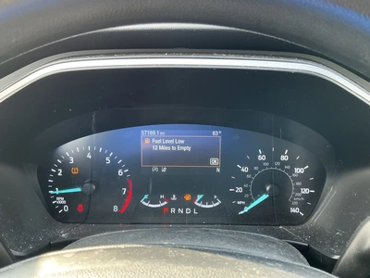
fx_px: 299
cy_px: 139
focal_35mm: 28
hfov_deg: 63.4
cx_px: 185
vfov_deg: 49.7
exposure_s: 1/60
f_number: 1.8
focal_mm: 3
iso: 64
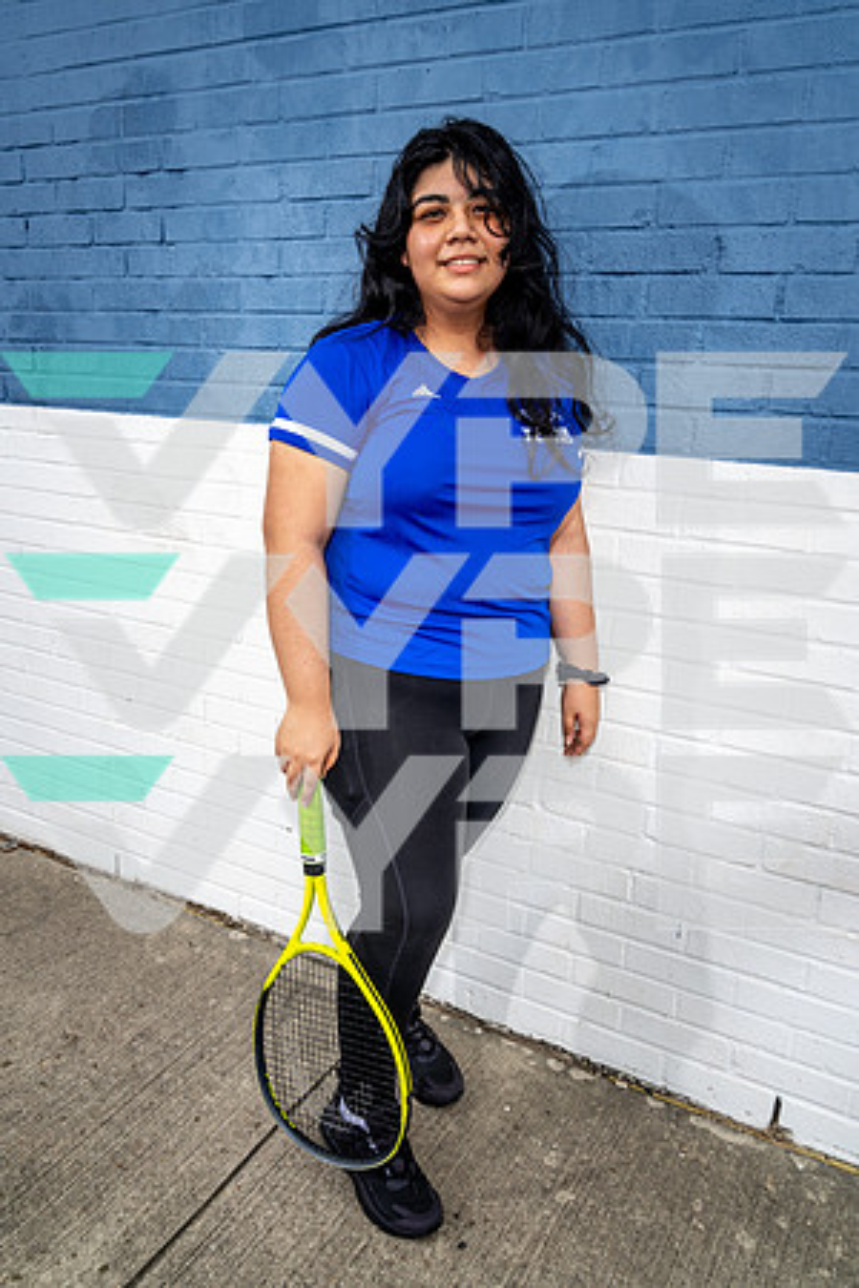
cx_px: 430
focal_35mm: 26
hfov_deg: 49.6
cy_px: 644
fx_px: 931
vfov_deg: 69.4
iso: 100
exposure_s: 1/125
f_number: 8
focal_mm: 26
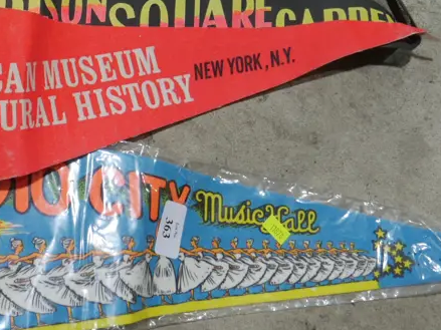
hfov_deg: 22.2
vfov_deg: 17.2
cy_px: -1
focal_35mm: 84
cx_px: -19
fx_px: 1070
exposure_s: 1/60
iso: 200
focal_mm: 18
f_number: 4
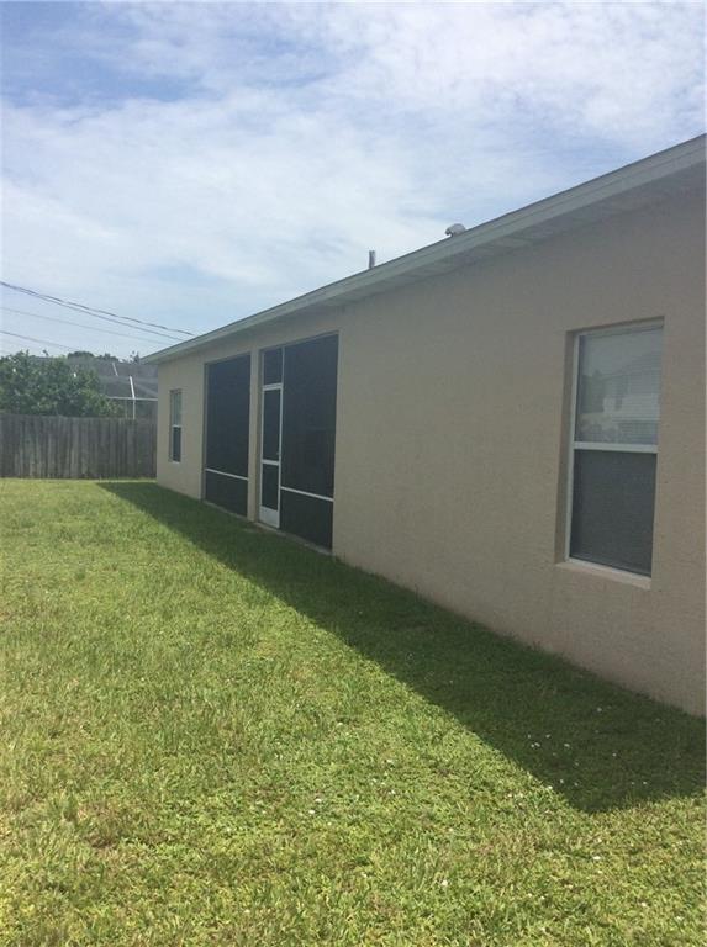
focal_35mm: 32
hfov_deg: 44.0
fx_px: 874
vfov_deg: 56.9
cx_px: 354
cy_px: 474
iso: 32
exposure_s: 1/2288
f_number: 2.4
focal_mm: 3.3
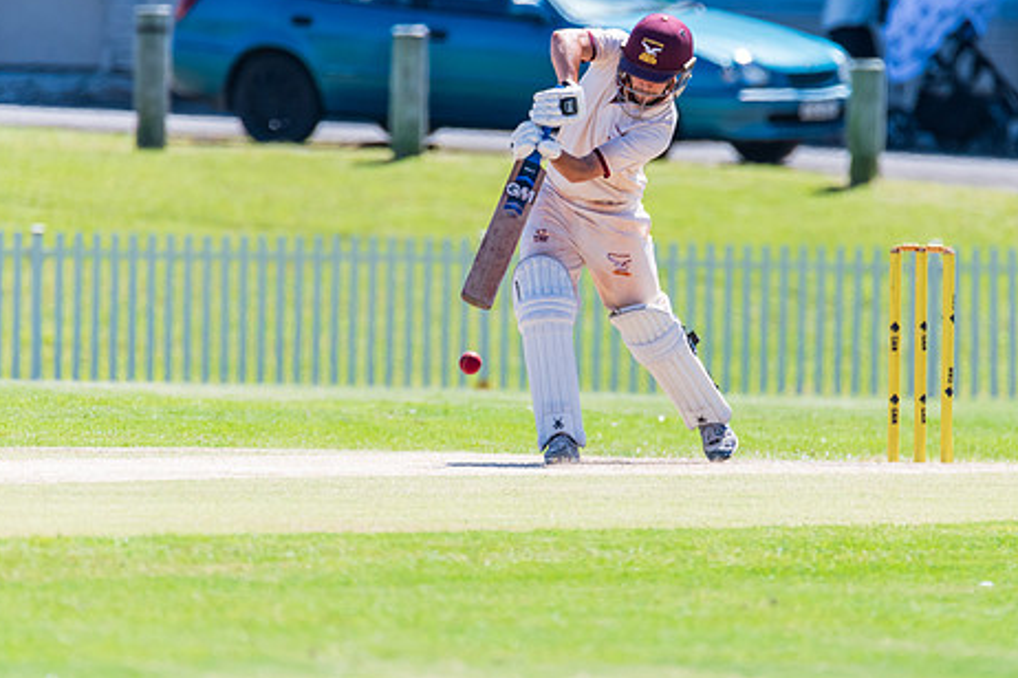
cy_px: 294
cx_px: 591
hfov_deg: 2.2
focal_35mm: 927
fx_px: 26211
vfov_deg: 1.5
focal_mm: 600
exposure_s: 1/1600
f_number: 6.3
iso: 640
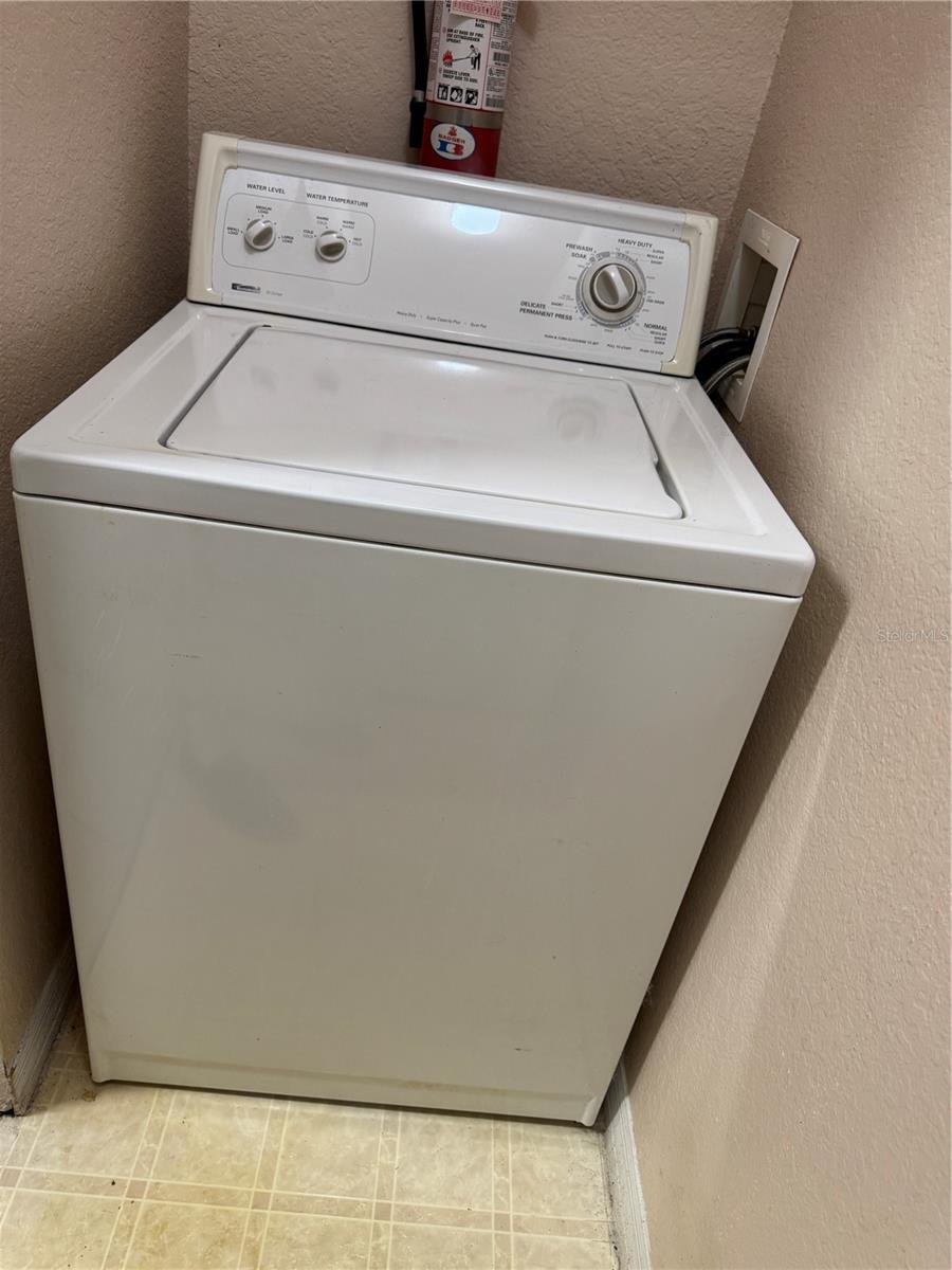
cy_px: 635
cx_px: 476
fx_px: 880
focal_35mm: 24
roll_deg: -10.8
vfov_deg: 71.6
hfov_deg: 56.8
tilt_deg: -32.6
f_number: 1.78
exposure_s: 1/60
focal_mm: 6.76
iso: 160
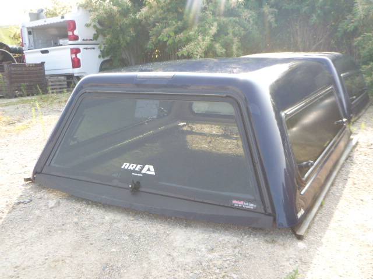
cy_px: 140
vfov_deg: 39.7
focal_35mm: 36
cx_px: 186
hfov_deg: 51.4
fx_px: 388
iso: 125
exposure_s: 1/60
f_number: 4.4
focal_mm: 6.4
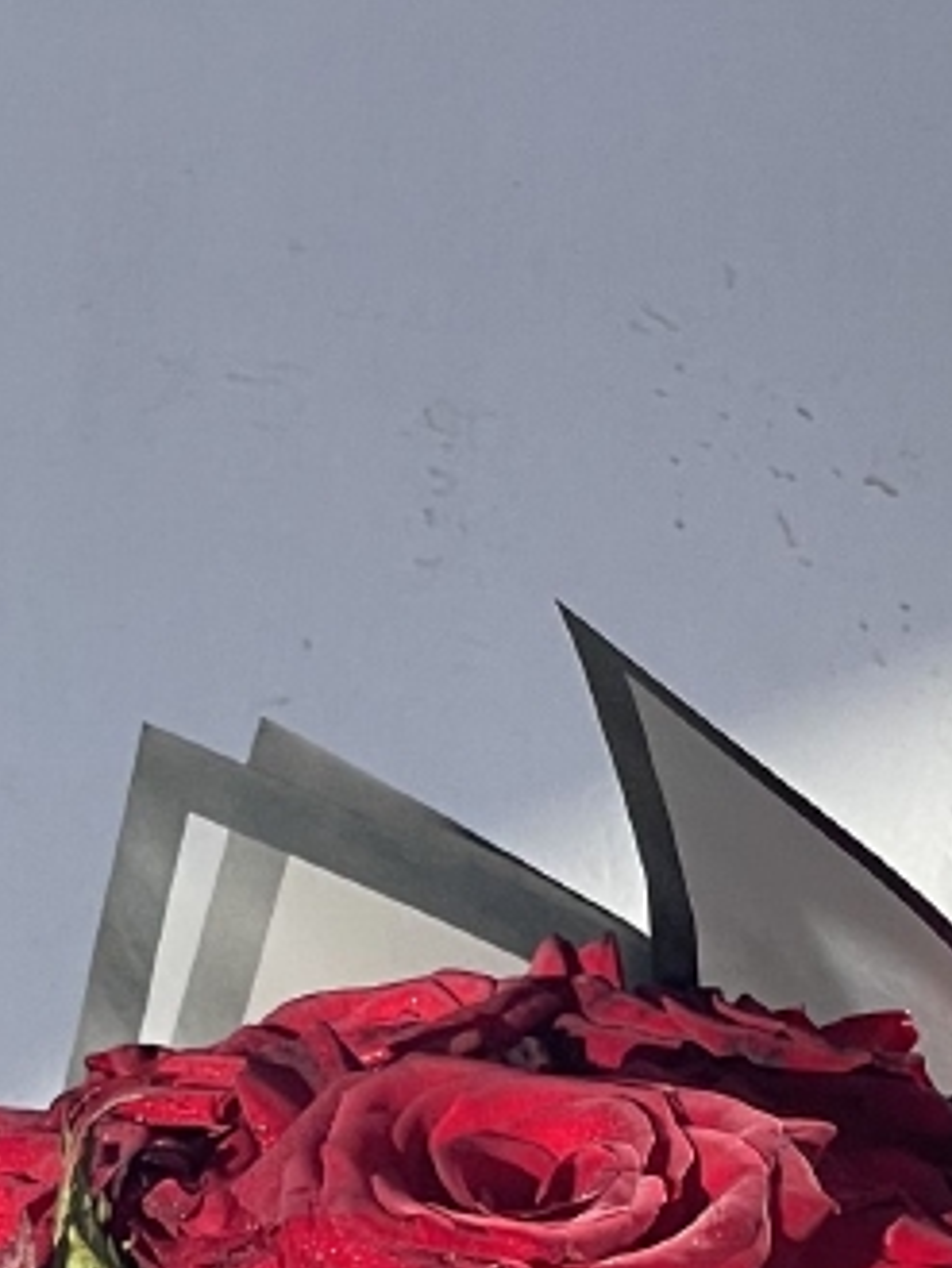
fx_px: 10700
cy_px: 2652
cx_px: 233
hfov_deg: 5.1
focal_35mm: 292
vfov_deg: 6.6
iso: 20
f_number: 2.2
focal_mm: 7.5
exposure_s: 1/847
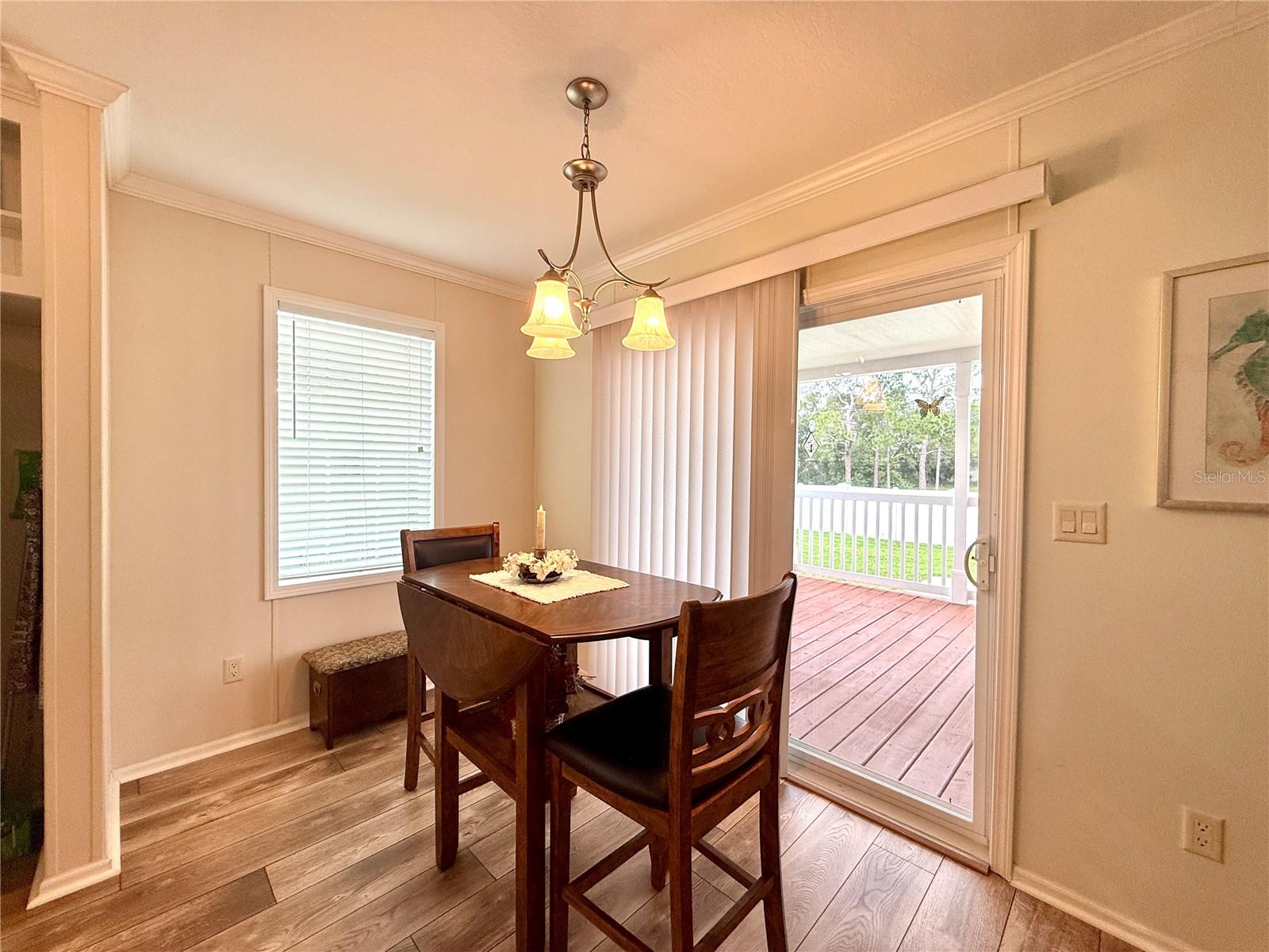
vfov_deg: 85.7
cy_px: 476
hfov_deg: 102.1
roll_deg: -1.2
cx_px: 634
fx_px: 513
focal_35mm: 14
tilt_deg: -0.8
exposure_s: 1/120
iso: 100
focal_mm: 2.22
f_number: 2.2
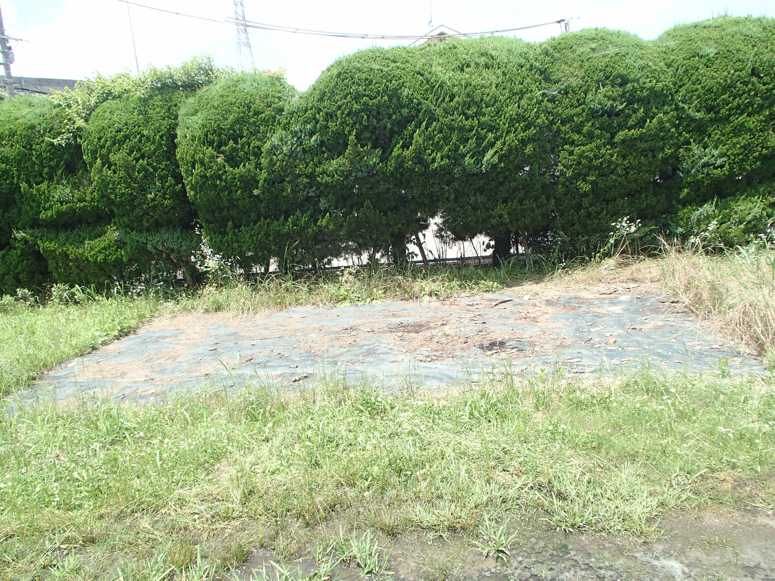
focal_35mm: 28
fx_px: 627
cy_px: 290
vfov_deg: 49.7
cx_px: 388
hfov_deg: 63.4
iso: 100
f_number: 3.9
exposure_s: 1/320
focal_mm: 5
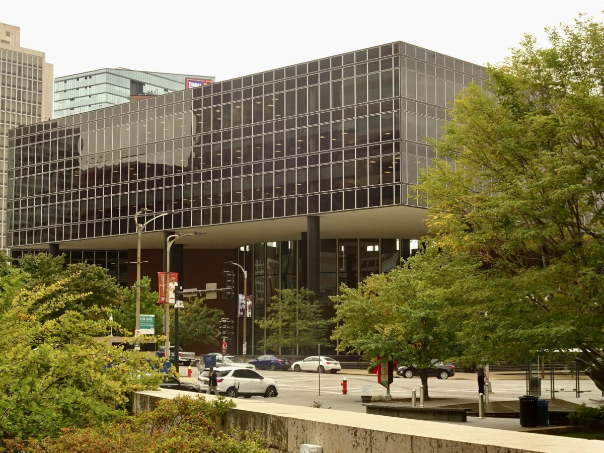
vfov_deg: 22.3
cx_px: 302
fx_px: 1152
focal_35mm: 66
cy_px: 226
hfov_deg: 29.4
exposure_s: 1/80
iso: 80
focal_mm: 11.32
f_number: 4.5
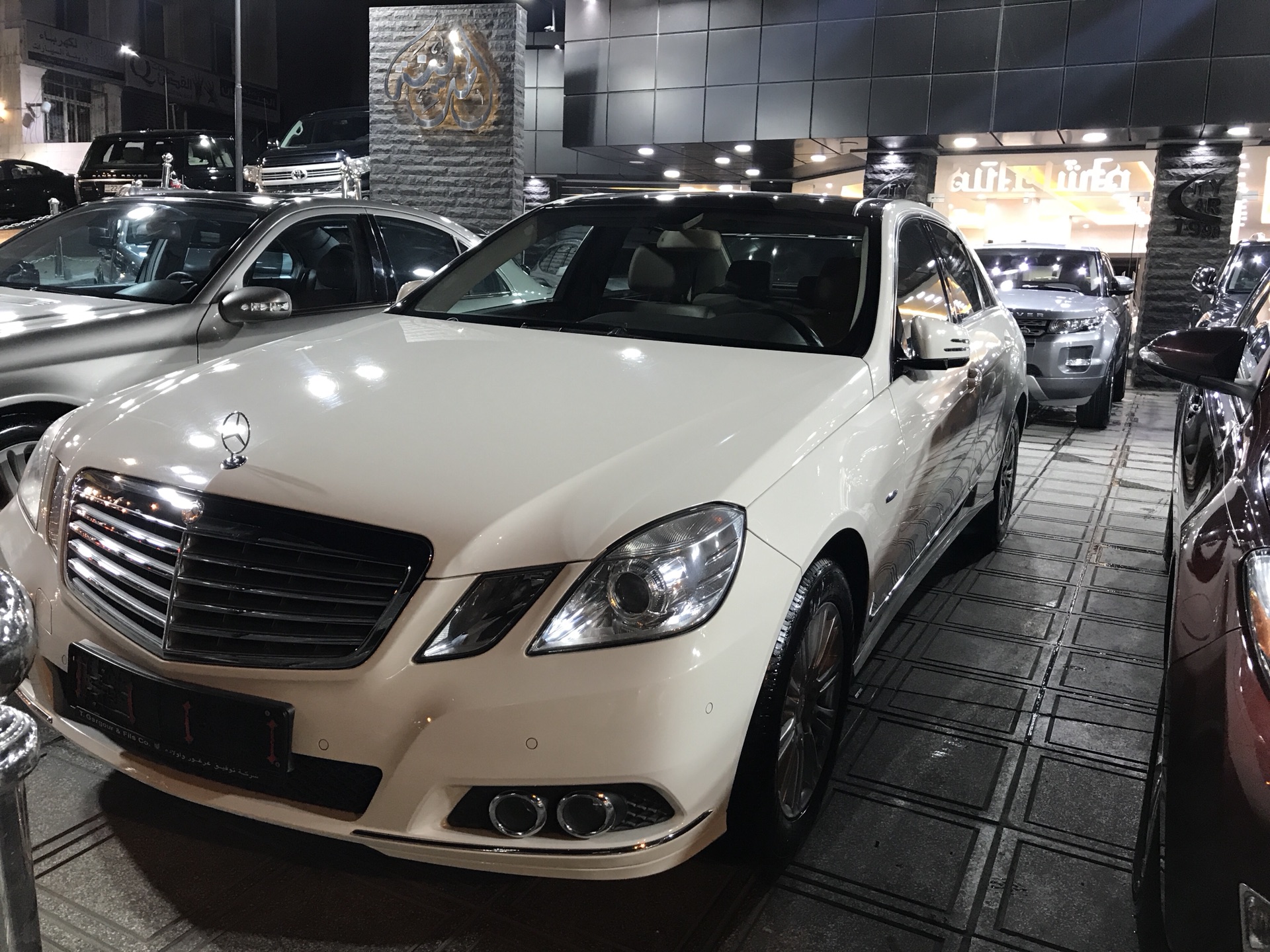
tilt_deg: -9.0
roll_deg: -1.9
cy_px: 476
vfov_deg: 49.7
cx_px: 635
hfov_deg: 63.4
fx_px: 1027
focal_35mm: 28
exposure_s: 1/17
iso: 50
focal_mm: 3.99
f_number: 1.8
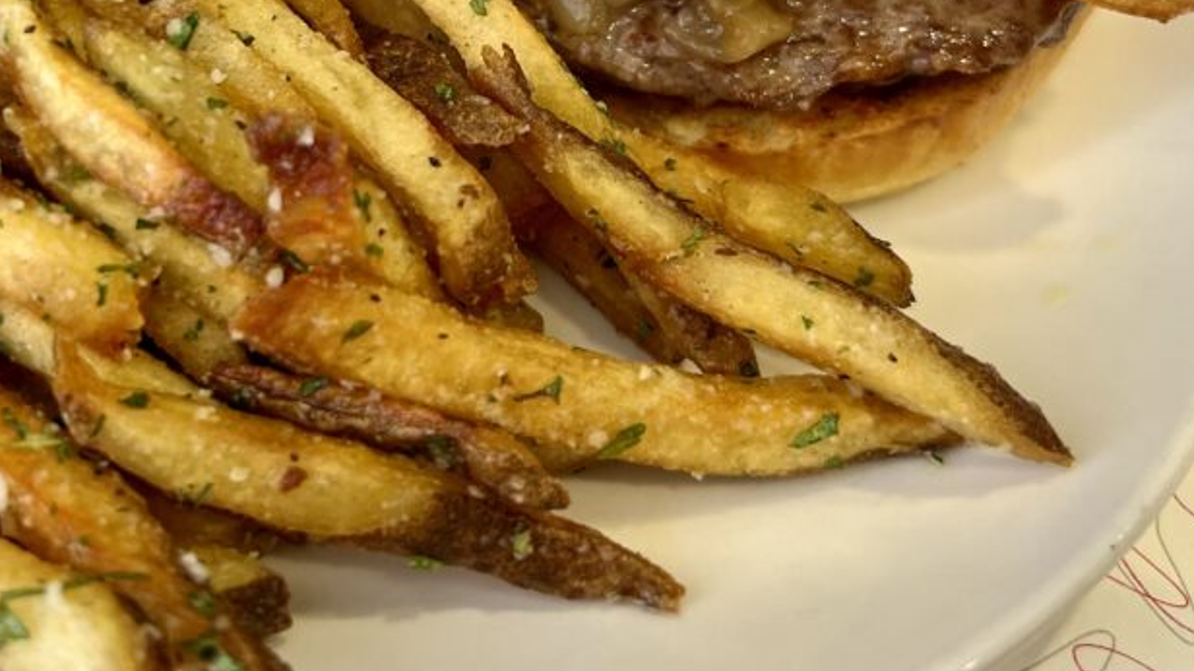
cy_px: 47
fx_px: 1456
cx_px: 392
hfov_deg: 43.9
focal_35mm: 46
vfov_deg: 25.0
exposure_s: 1/121
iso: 100
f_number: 1.5
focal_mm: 5.7
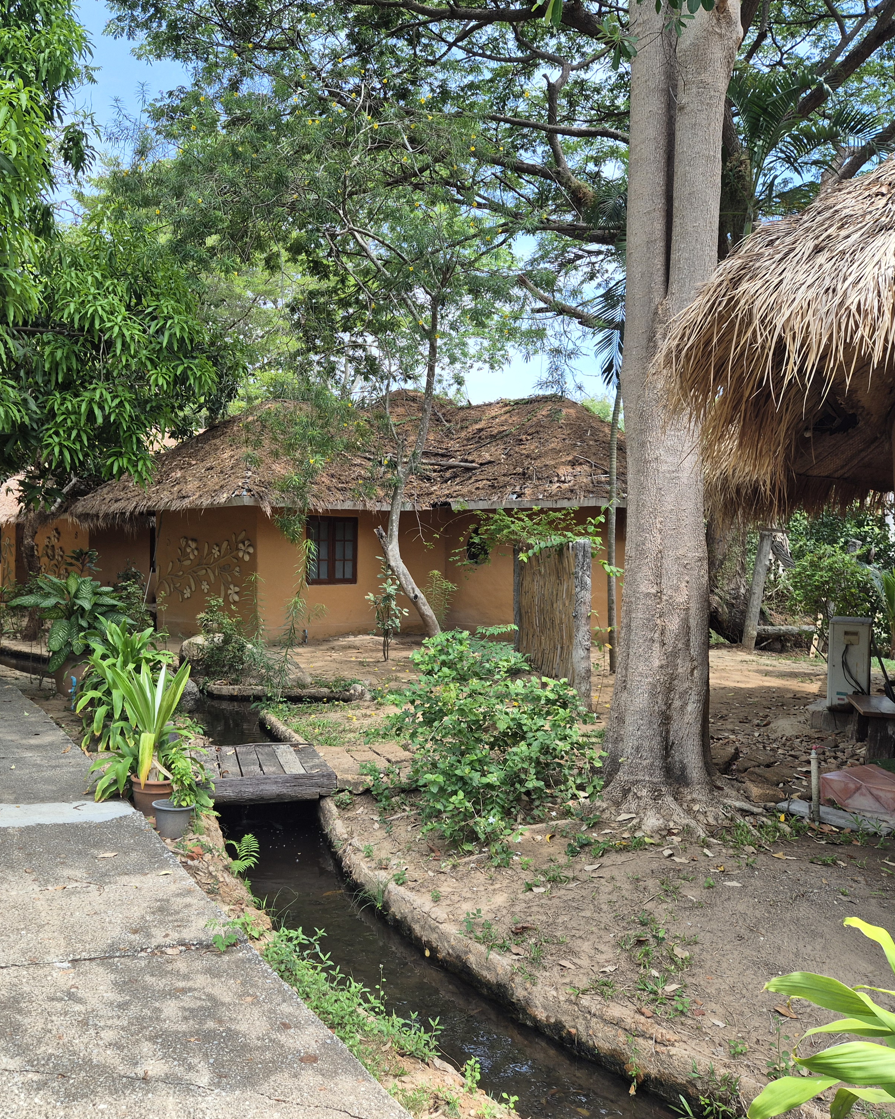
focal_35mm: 30
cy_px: 559
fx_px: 993
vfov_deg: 58.8
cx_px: 291
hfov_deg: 47.6
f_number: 1.8
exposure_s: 1/454
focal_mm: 5.4
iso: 25
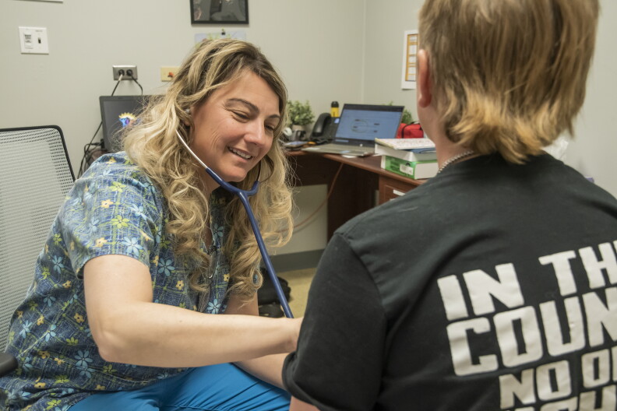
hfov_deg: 47.9
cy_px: 206
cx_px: 308
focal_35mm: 40
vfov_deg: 33.0
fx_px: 694
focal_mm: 27
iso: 1600
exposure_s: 1/80
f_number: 4.5
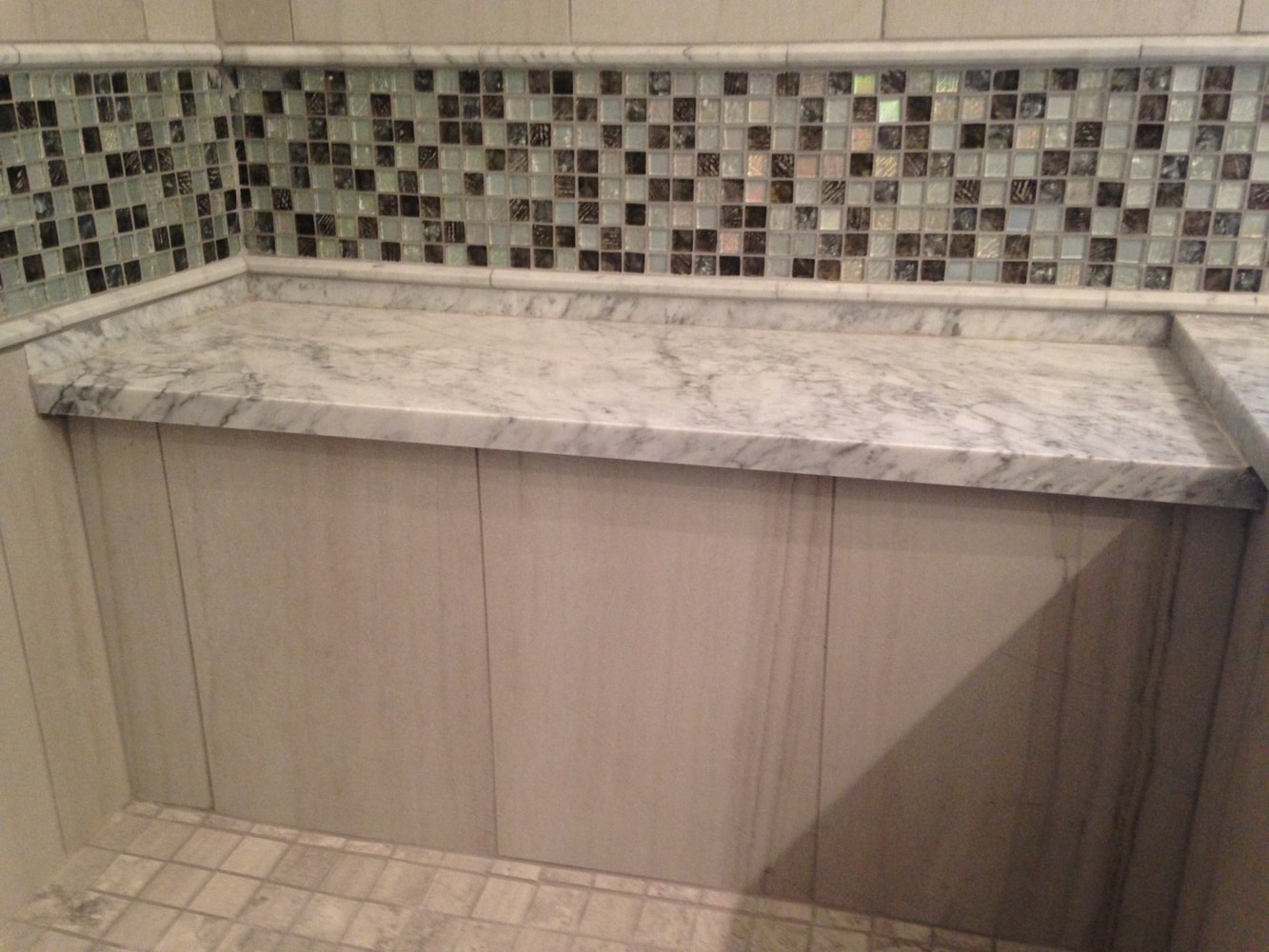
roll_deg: +2.2
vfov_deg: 43.0
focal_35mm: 33
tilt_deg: -21.5
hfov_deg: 55.3
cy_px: 476
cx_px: 634
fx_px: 1210
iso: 250
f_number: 2.4
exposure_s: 1/20
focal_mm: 4.12
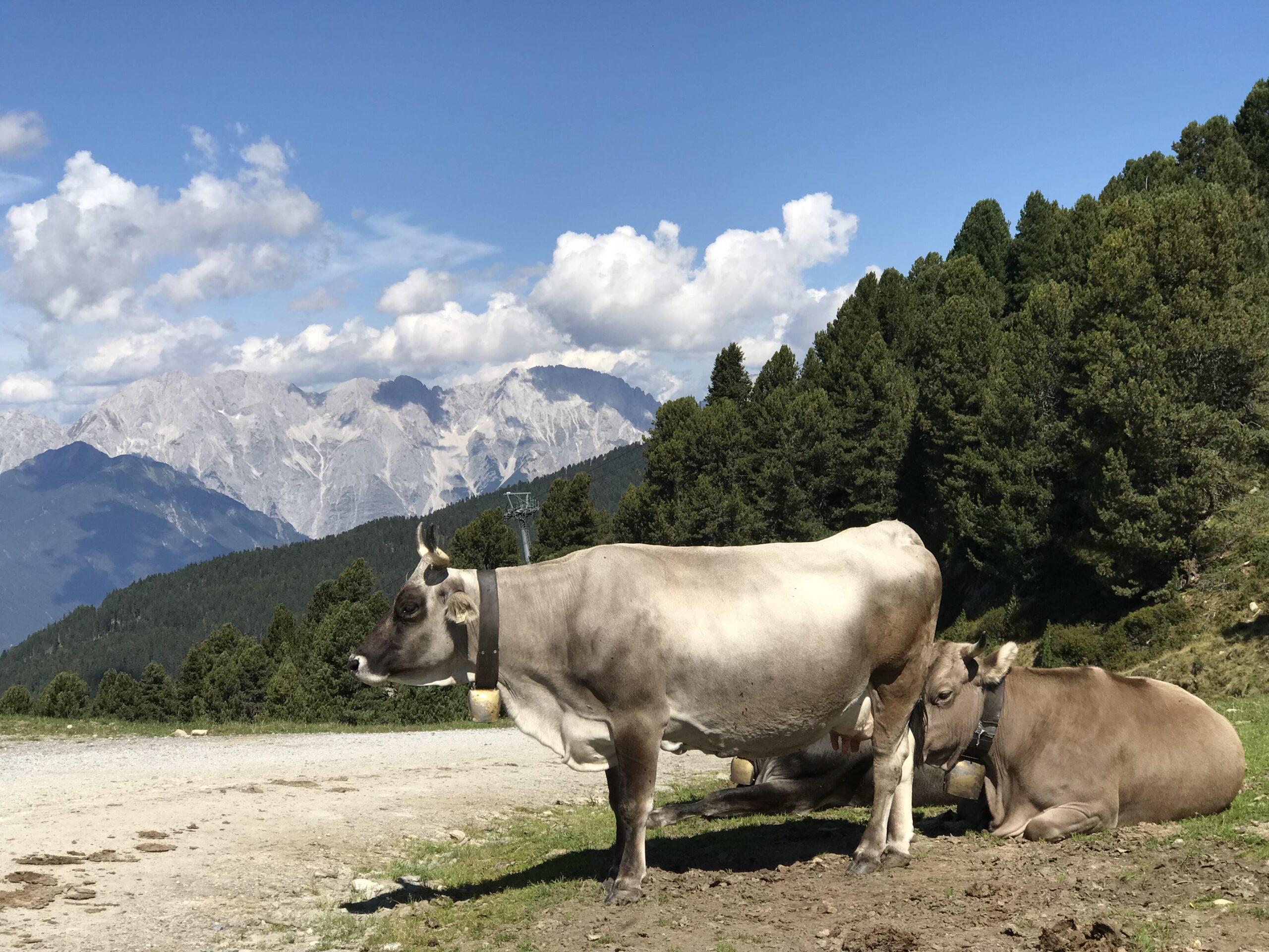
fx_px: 2090
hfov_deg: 33.8
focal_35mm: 57
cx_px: 634
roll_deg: +0.9
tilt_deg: +0.1
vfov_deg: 25.7
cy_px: 476
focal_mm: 6.6
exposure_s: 1/1368
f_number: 2.8
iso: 20
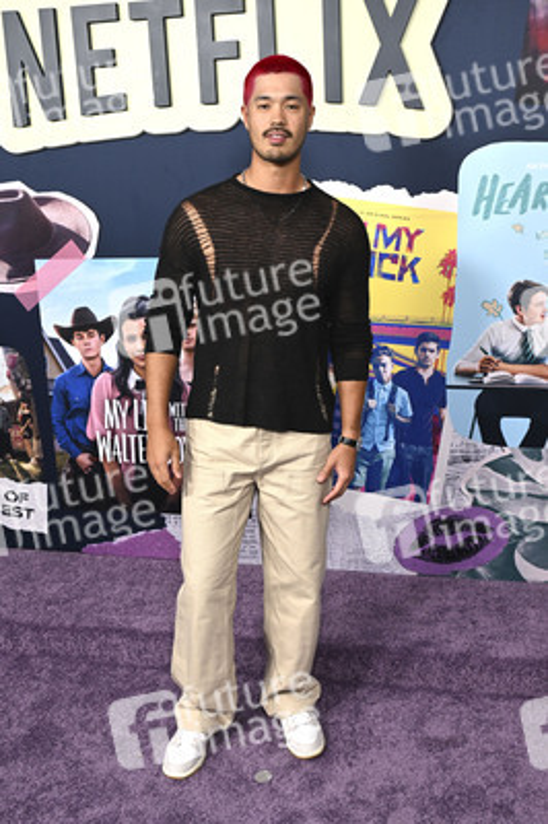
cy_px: 412
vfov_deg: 50.7
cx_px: 274
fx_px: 869
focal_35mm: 38
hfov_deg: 35.0
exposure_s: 1/250
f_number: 5.6
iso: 1250
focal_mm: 38
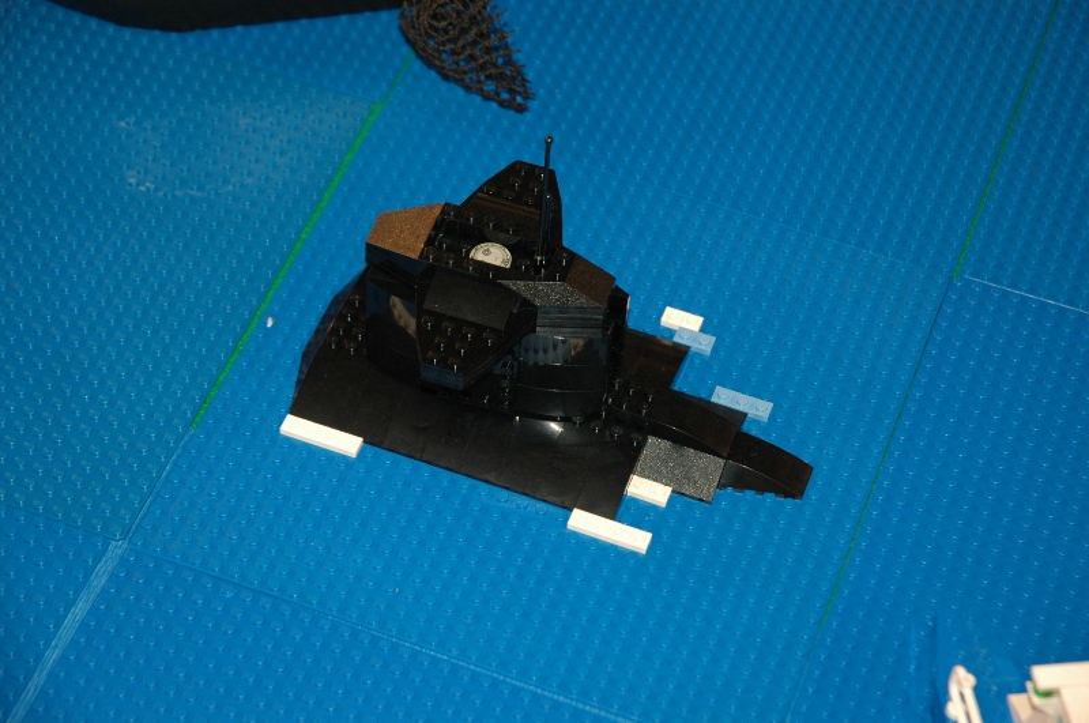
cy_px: 362
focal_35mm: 105
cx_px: 544
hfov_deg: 19.5
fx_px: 3172
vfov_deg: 13.0
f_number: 4.5
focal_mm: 70
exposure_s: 1/60
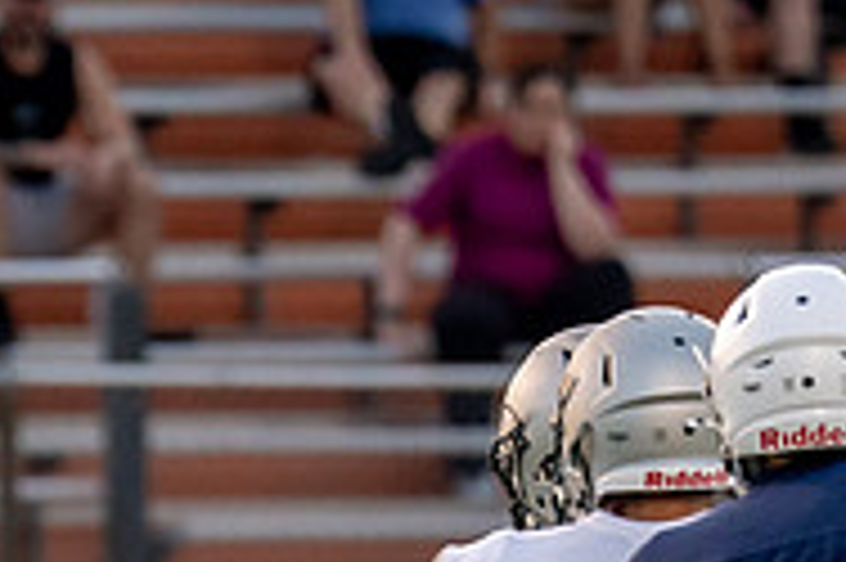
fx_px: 31227
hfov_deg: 1.6
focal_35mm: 1330
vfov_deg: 1.0
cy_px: 916
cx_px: -178
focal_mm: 200
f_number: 2.8
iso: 1000
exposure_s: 1/1000
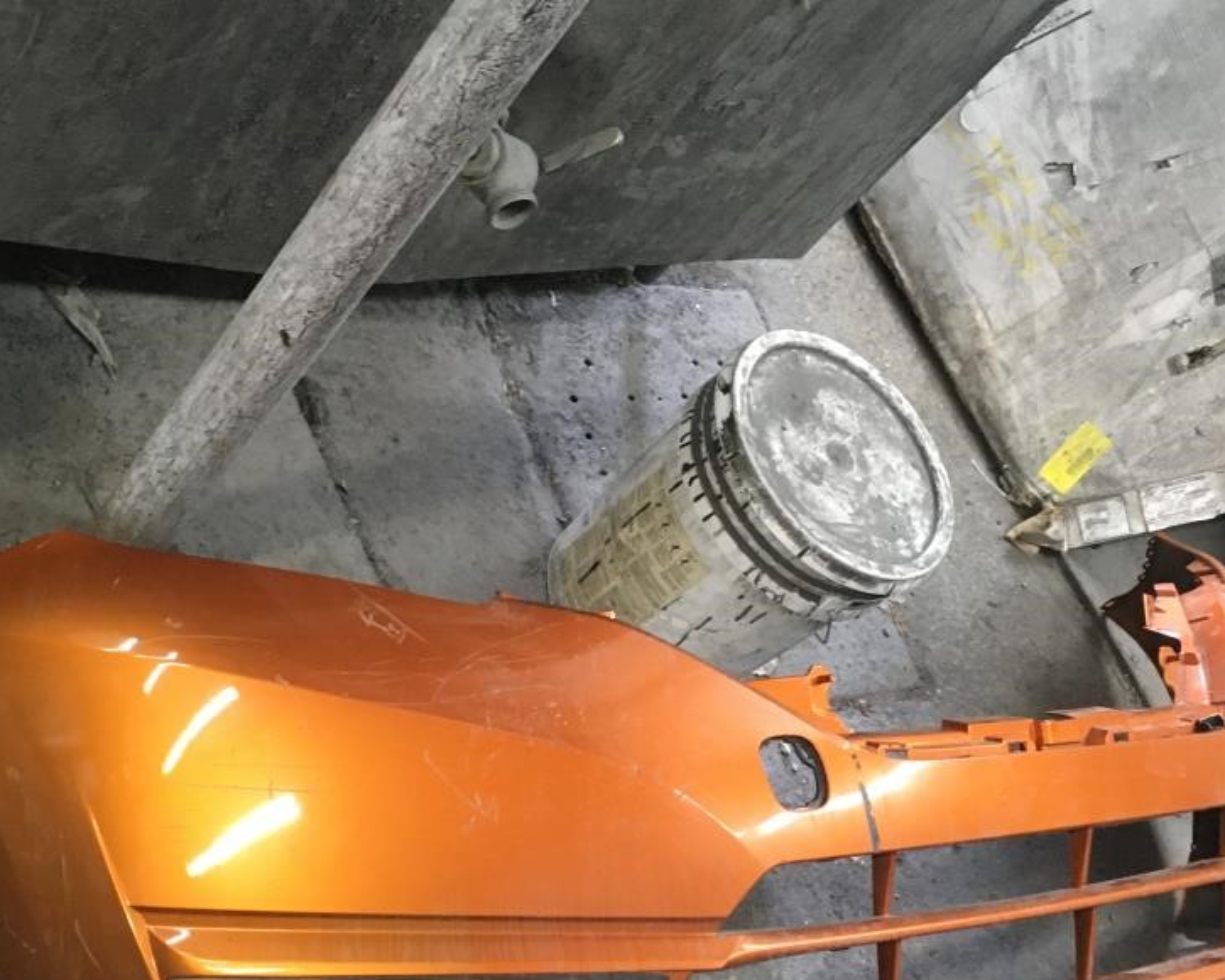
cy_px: 622
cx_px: 564
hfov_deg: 37.3
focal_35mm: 50
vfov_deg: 30.1
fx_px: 1813
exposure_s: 1/30
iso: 160
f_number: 2.2
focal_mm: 4.15
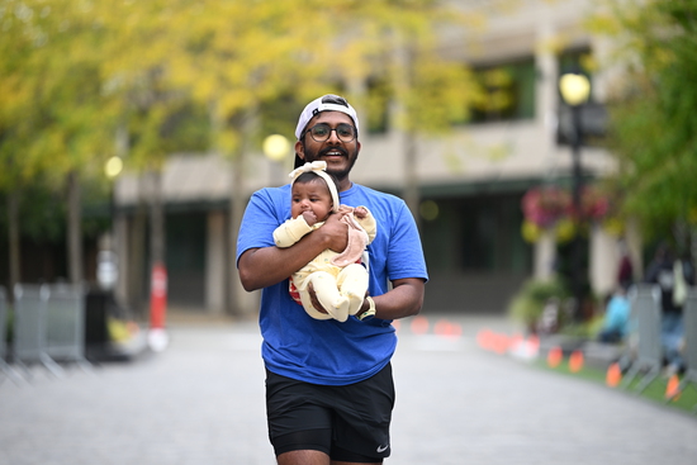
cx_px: 348
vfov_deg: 8.6
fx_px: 3098
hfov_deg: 12.8
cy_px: 232
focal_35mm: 160
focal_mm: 160
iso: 640
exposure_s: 1/1600
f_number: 2.8
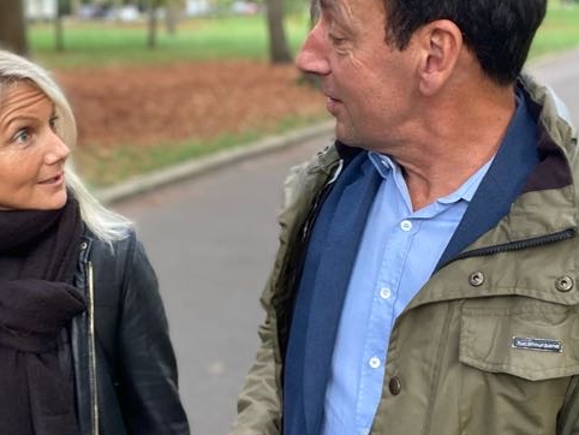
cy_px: 195
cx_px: 221
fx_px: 870
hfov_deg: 36.6
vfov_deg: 28.0
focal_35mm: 52
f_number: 2.2
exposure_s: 1/64
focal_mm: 2.71
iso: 100
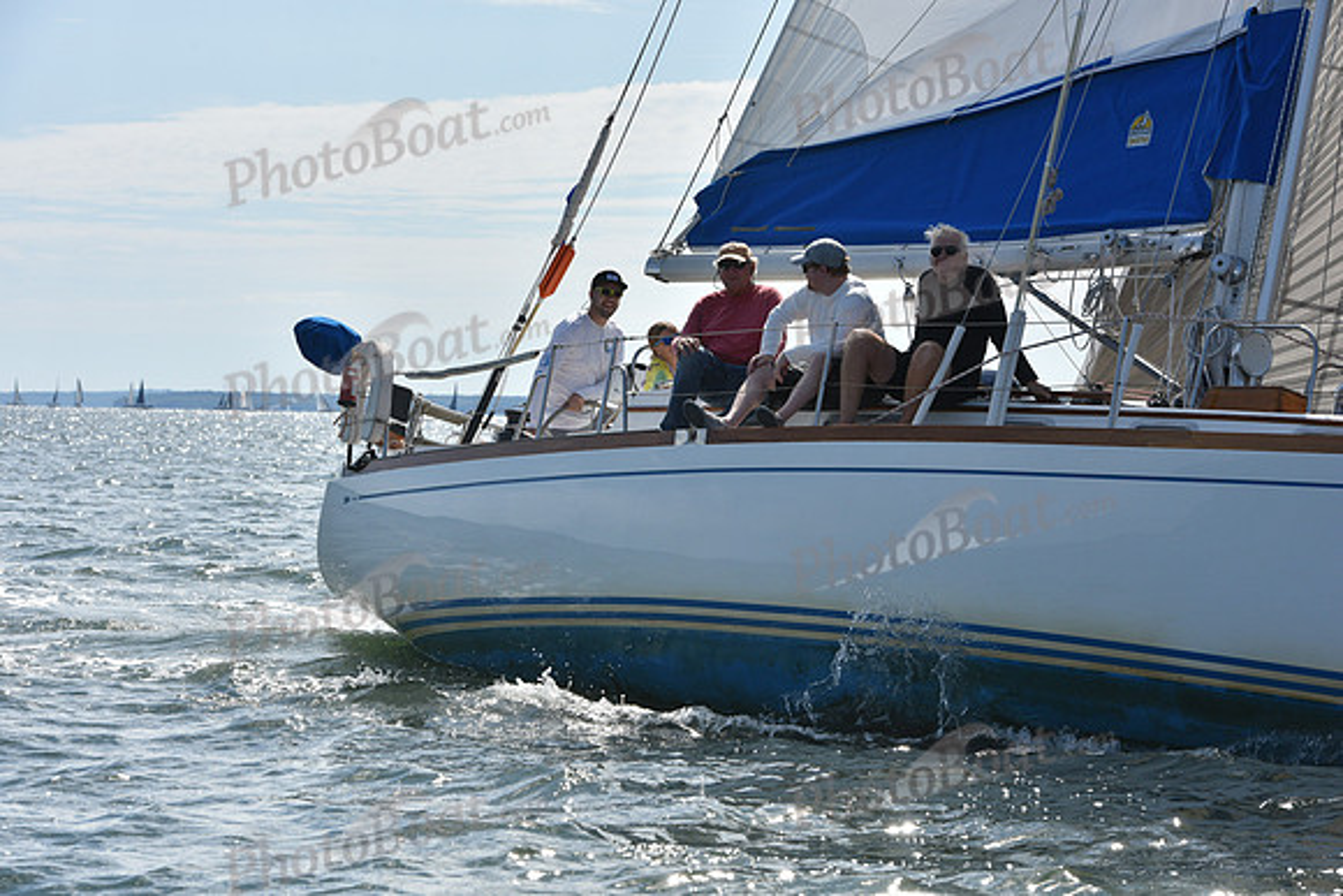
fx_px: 4552
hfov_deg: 16.8
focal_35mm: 122
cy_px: 448
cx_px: 672
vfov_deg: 11.2
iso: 320
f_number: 10
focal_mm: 122
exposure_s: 1/1000
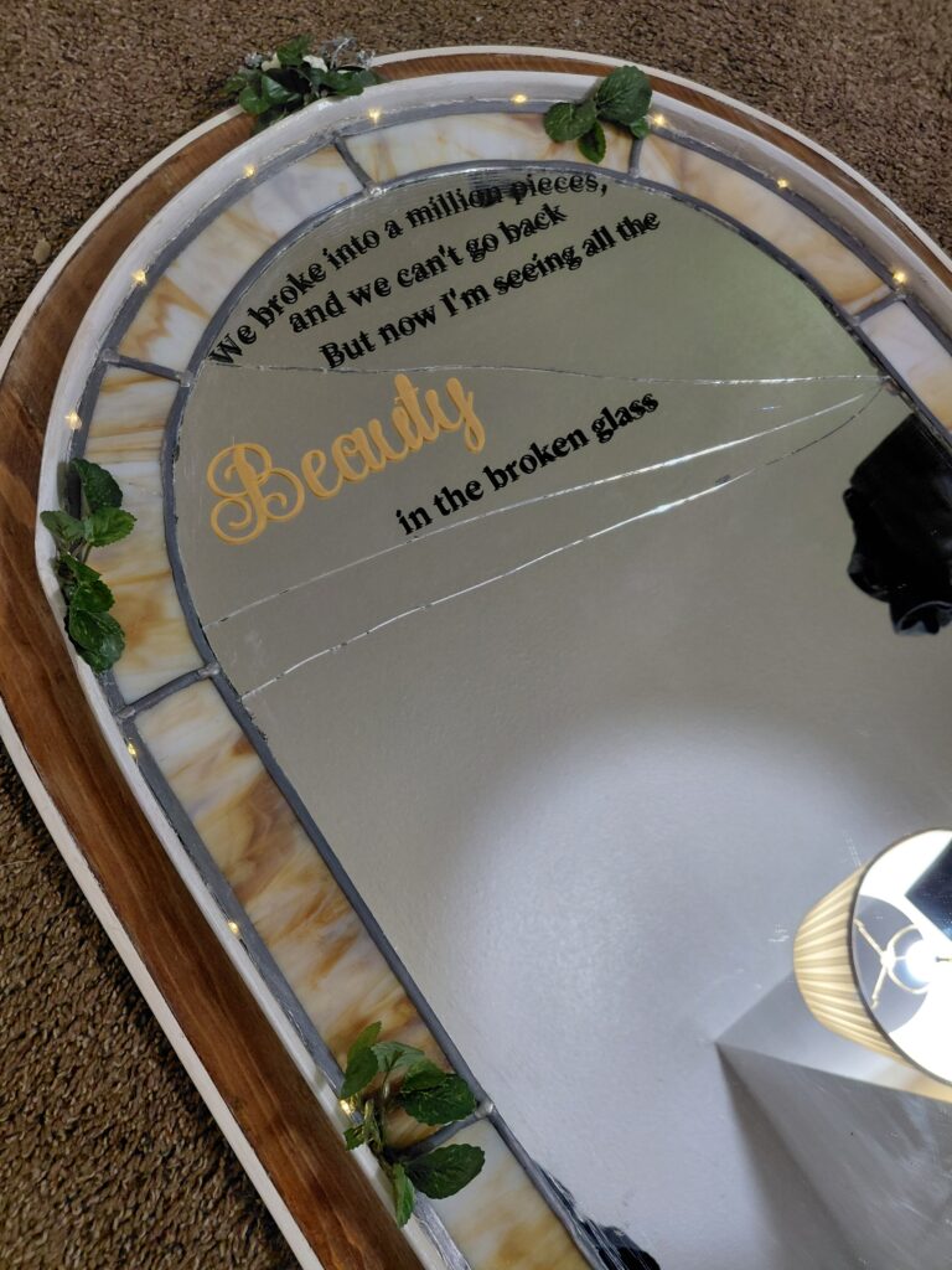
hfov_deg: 54.9
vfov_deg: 69.4
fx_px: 917
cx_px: 476
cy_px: 635
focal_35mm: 25
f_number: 1.8
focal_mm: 4.69
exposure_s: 1/60
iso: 250
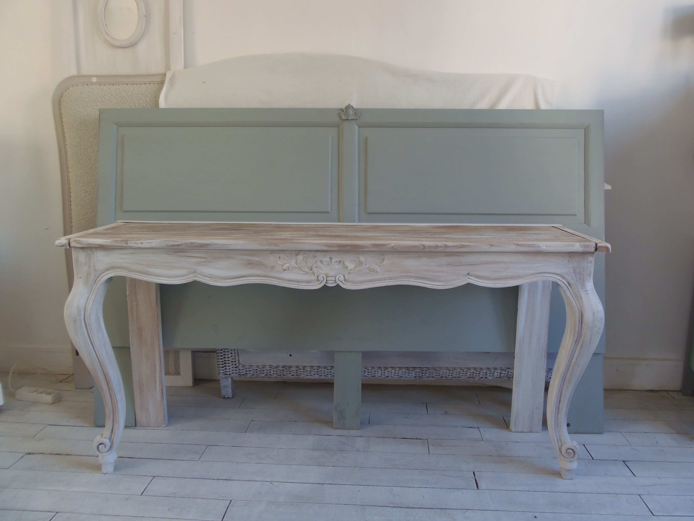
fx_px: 481
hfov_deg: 71.6
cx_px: 347
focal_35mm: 24
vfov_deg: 56.8
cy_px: 260
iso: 80
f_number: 2.9
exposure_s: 1/30
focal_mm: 4.3
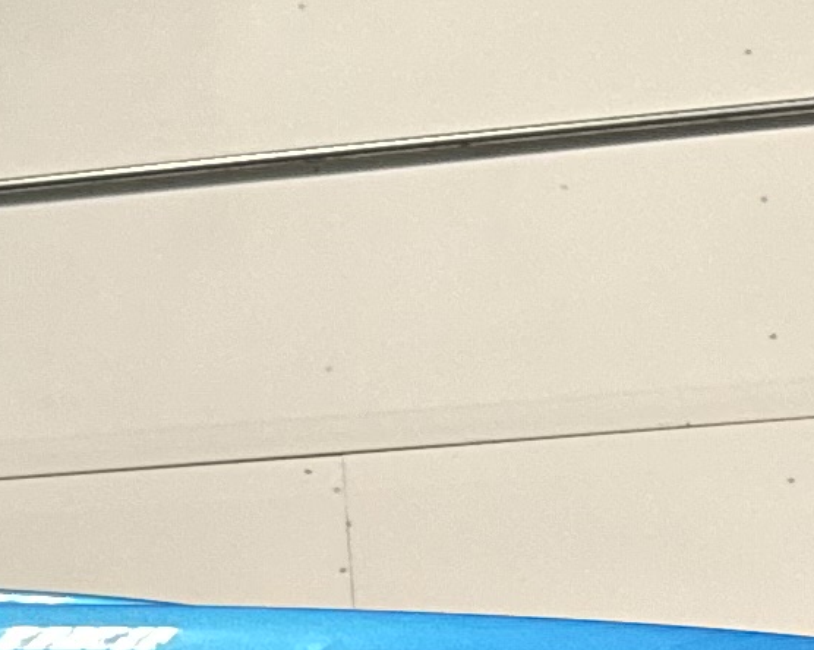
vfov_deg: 9.0
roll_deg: -0.7
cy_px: 675
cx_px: -1331
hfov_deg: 9.6
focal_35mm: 170
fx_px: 4093
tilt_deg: +13.1
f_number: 1.78
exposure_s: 1/60
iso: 160
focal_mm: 6.76
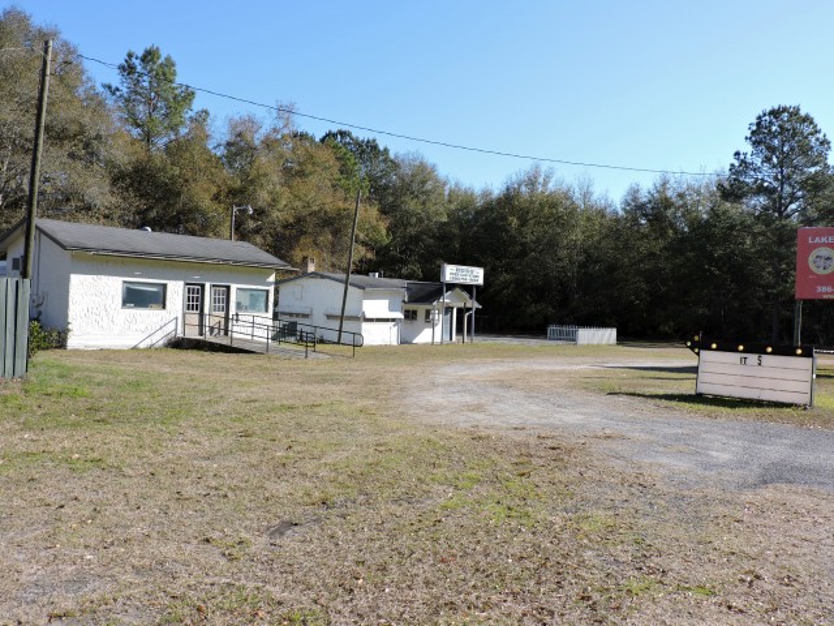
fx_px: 795
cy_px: 313
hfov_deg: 55.4
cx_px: 417
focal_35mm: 33
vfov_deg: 42.9
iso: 100
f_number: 3.2
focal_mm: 5.9
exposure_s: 1/800
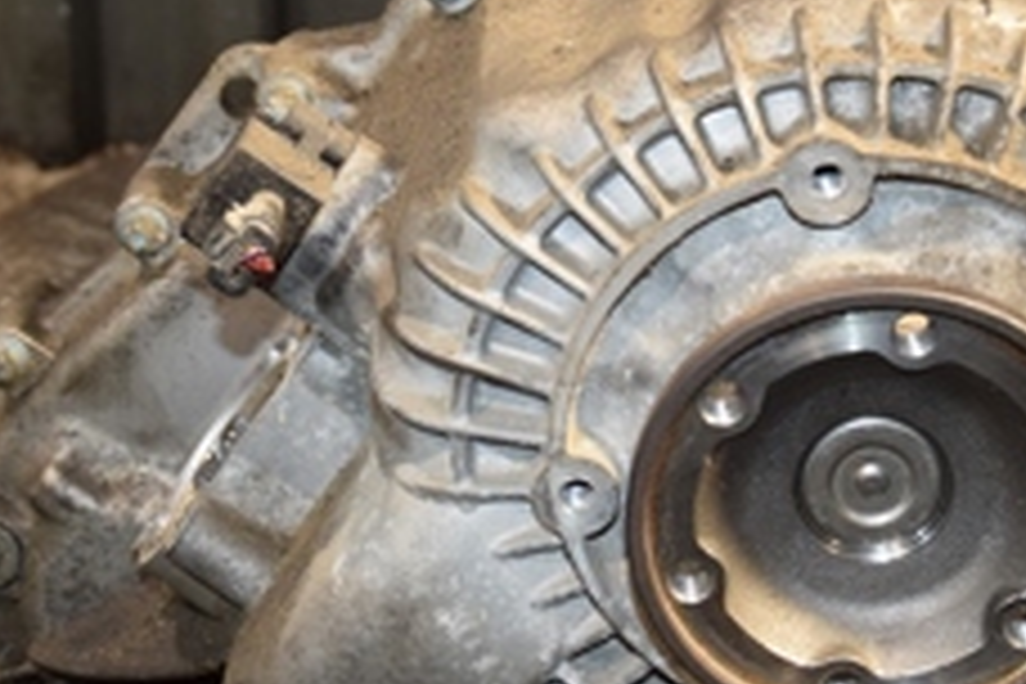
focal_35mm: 101
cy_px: 104
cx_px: 576
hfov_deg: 20.2
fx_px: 2878
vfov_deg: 13.5
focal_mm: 24
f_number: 5
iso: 800
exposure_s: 1/80
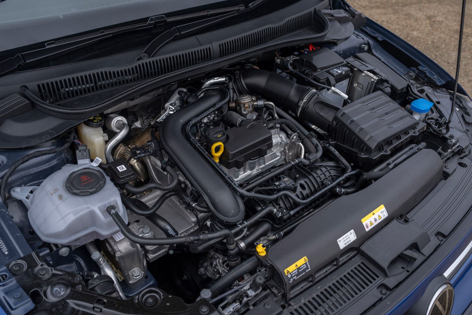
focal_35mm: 33
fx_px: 433
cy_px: 158
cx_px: 236
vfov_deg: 40.0
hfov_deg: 57.2
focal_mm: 33
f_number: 5
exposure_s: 1/250
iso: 400
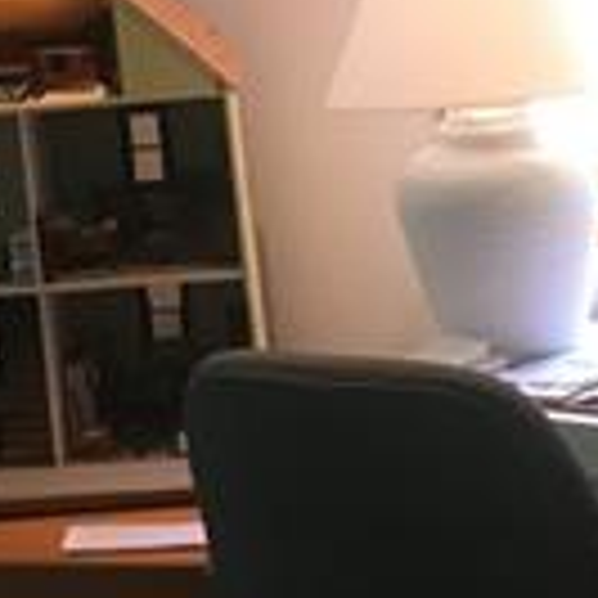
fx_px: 2267
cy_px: -342
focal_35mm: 116
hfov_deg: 14.6
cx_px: -94
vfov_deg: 13.9
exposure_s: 1/30
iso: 32
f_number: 2.2
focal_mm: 4.15
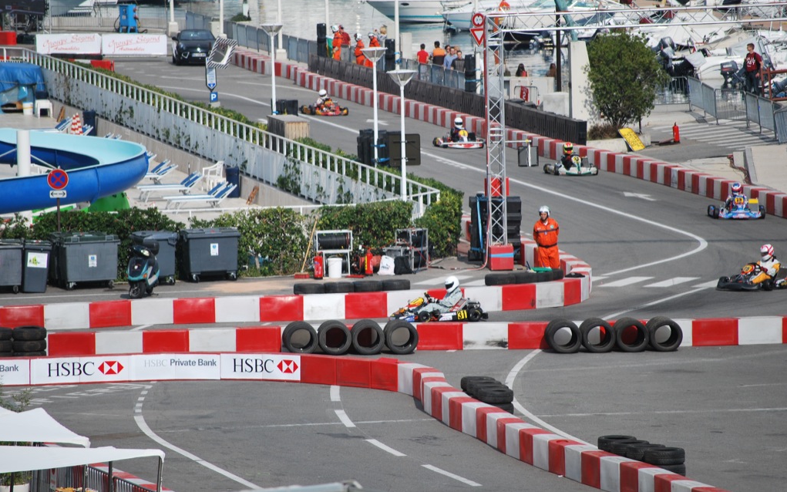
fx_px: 6584
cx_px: 393
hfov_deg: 6.8
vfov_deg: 4.3
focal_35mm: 307
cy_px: 229
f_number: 5.6
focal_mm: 200
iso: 200
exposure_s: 1/1250
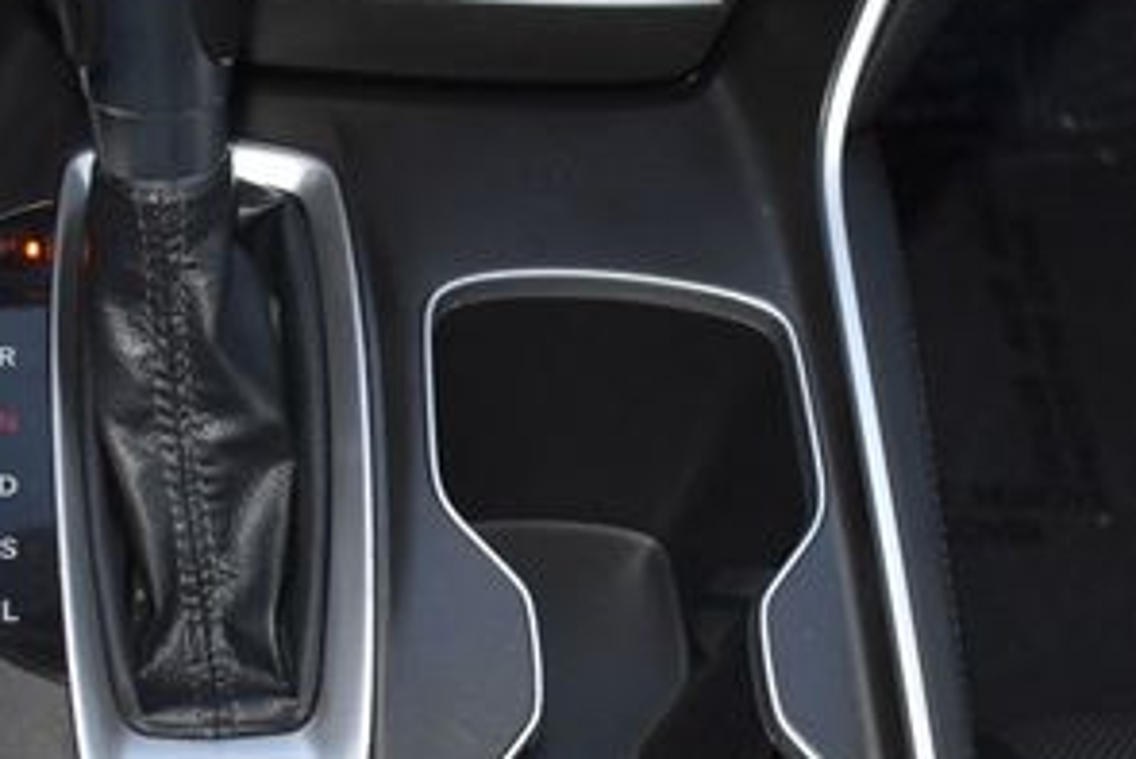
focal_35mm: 65
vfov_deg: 20.5
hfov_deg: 30.8
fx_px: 2052
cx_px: 701
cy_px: 701
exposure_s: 1/30
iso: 1600
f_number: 3.5
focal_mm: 20
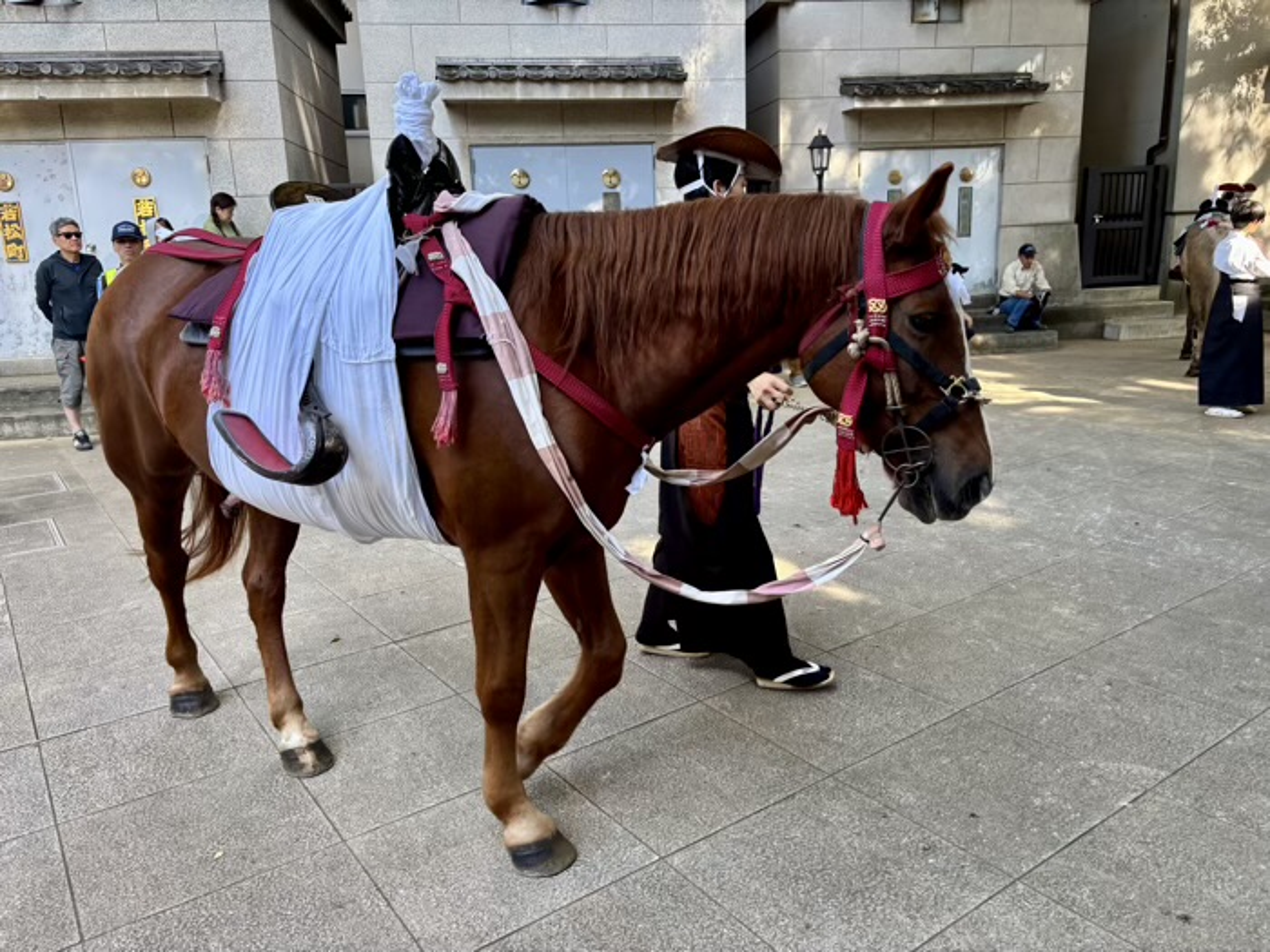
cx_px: 635
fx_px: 954
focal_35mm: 26
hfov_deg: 67.3
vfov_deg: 53.1
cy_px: 476
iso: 40
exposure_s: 1/121
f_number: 1.6
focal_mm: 5.96
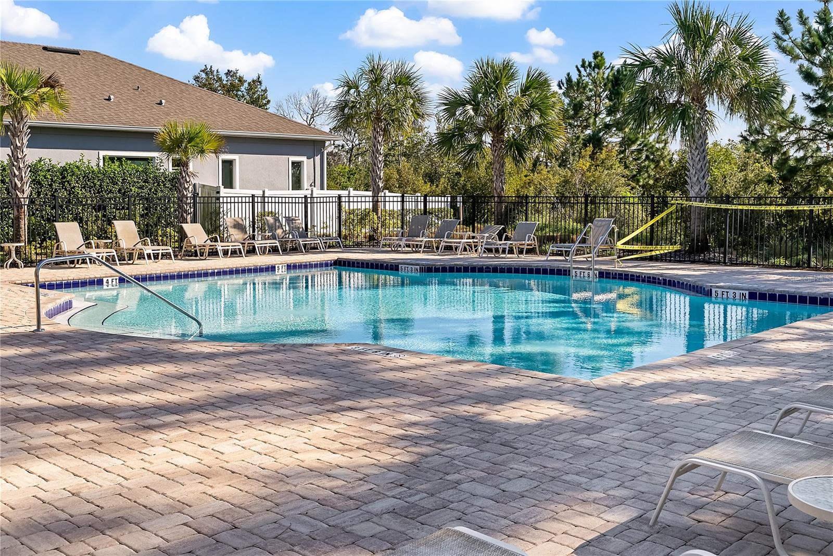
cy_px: 278
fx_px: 880
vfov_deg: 35.1
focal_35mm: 38
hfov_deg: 50.7
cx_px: 416
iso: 100
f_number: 8
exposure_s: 1/640
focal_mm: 38
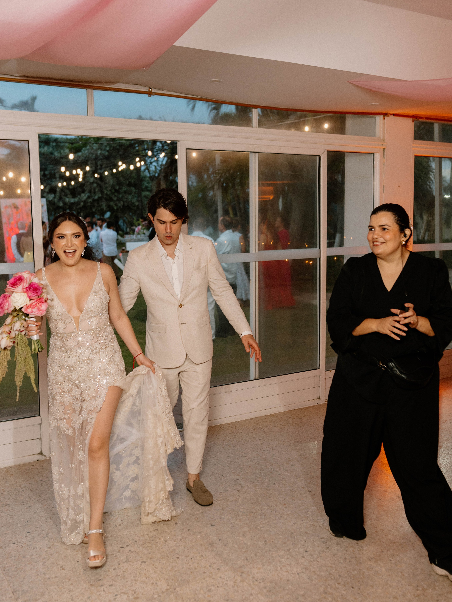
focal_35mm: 38
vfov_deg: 49.0
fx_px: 662
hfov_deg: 37.7
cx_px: 225
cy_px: 288
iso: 400
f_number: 2.8
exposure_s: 1/160
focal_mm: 35
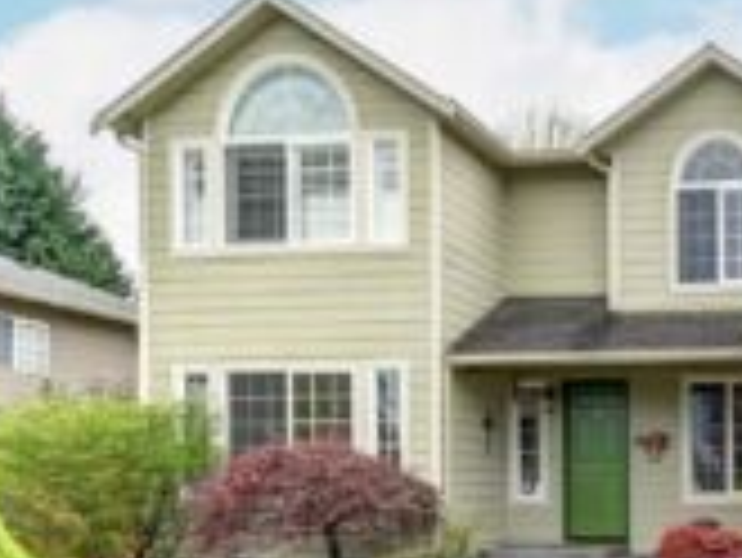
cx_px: 841
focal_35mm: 35
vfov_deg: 39.8
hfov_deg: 40.7
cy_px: 407
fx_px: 751
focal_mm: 10
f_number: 11
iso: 500
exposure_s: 1/50
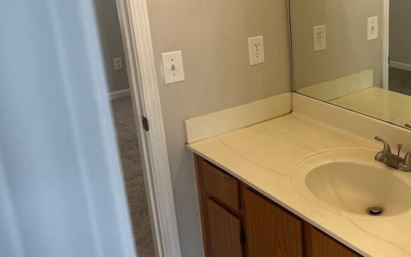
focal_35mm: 44
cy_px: 92
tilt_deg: -17.0
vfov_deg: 29.1
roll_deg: +1.2
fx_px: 493
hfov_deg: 42.6
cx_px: 346
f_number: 1.78
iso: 200
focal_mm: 6.86
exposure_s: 1/120
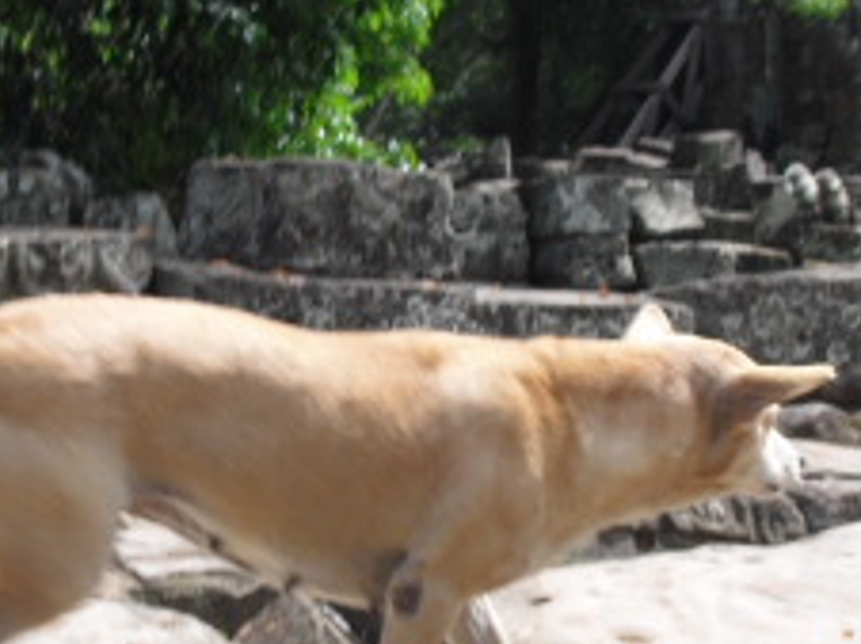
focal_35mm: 102
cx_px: 320
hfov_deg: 19.2
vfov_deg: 14.5
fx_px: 2534
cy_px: 335
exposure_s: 1/60
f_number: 7.8
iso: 100
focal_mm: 6.3
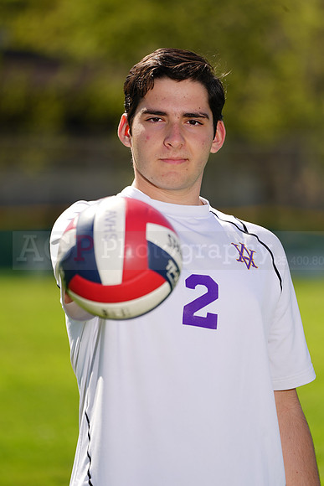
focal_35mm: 400
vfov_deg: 5.2
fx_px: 5396
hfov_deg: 3.4
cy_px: 243
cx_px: 162
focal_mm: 400
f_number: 7.1
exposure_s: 1/200
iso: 64
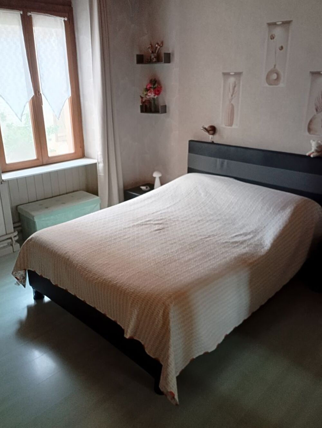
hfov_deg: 49.9
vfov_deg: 63.4
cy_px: 214
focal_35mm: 28
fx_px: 346
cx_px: 161
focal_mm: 4.27
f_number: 1.8
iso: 746
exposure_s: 1/25
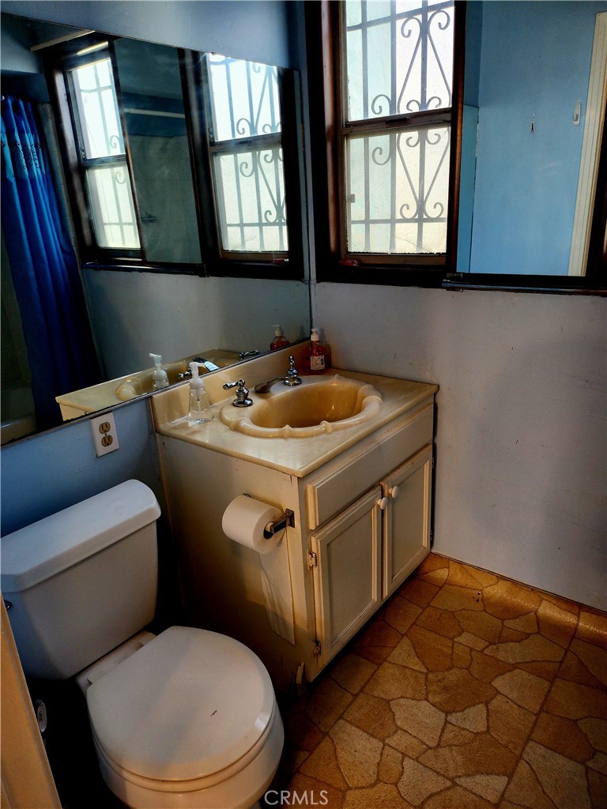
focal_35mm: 24
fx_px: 561
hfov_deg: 56.8
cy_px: 404
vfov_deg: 71.6
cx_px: 304
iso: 320
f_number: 1.8
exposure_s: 1/120
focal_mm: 5
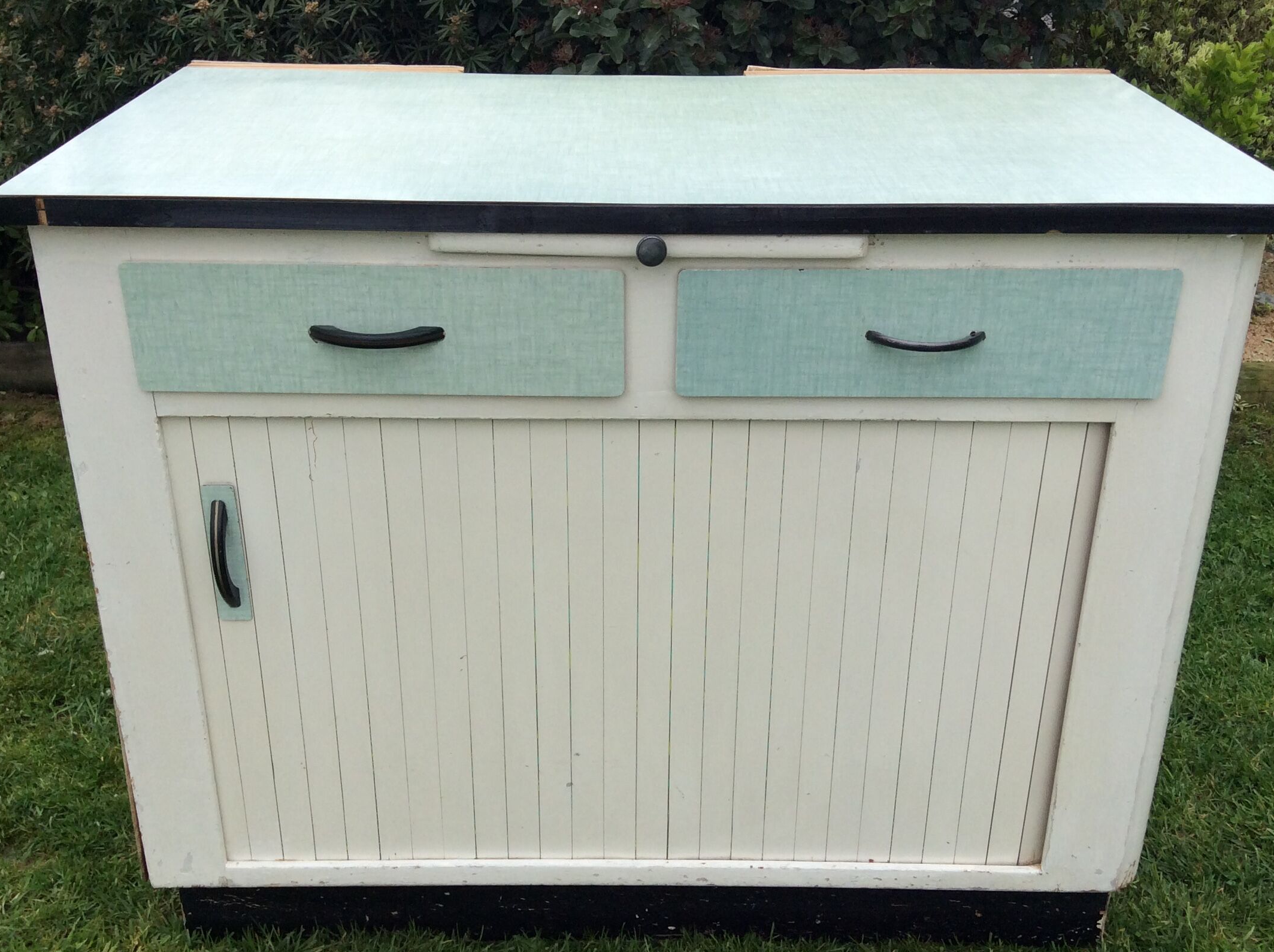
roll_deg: +1.4
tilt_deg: -32.1
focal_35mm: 39
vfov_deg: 36.7
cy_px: 503
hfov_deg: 47.9
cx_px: 630
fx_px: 1433
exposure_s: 1/969
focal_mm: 3.3
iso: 32
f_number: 2.4
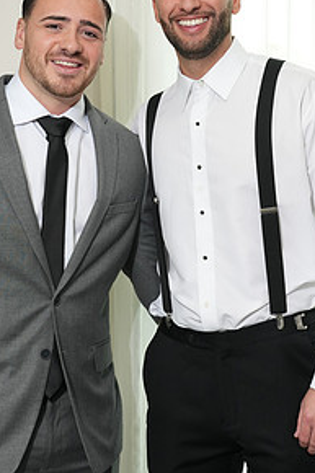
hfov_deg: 16.6
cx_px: 130
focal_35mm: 82
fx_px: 1077
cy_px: 207
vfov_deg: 24.8
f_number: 4
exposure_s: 1/200
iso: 800
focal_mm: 41
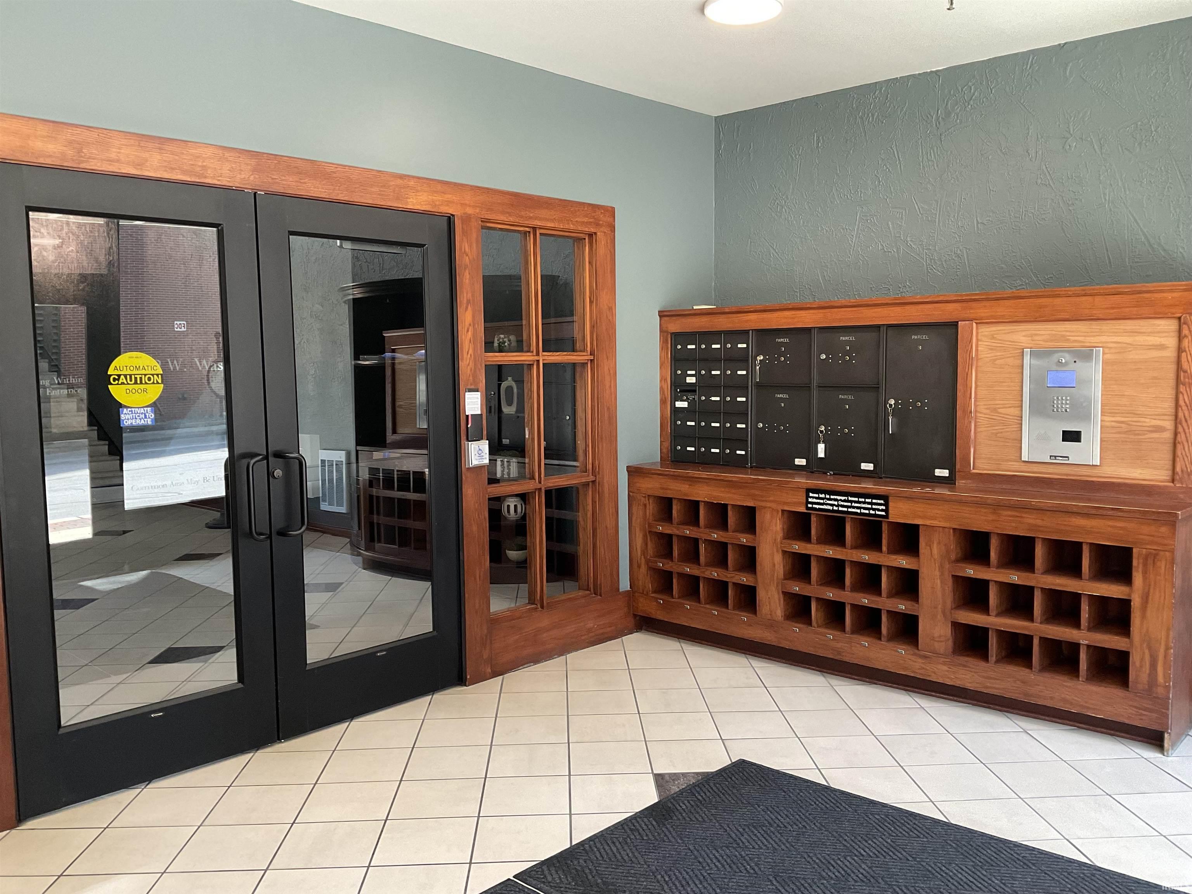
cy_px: 447
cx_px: 596
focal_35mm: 29
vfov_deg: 48.2
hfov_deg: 61.7
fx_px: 999
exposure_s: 1/60
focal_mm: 3
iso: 100
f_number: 1.8
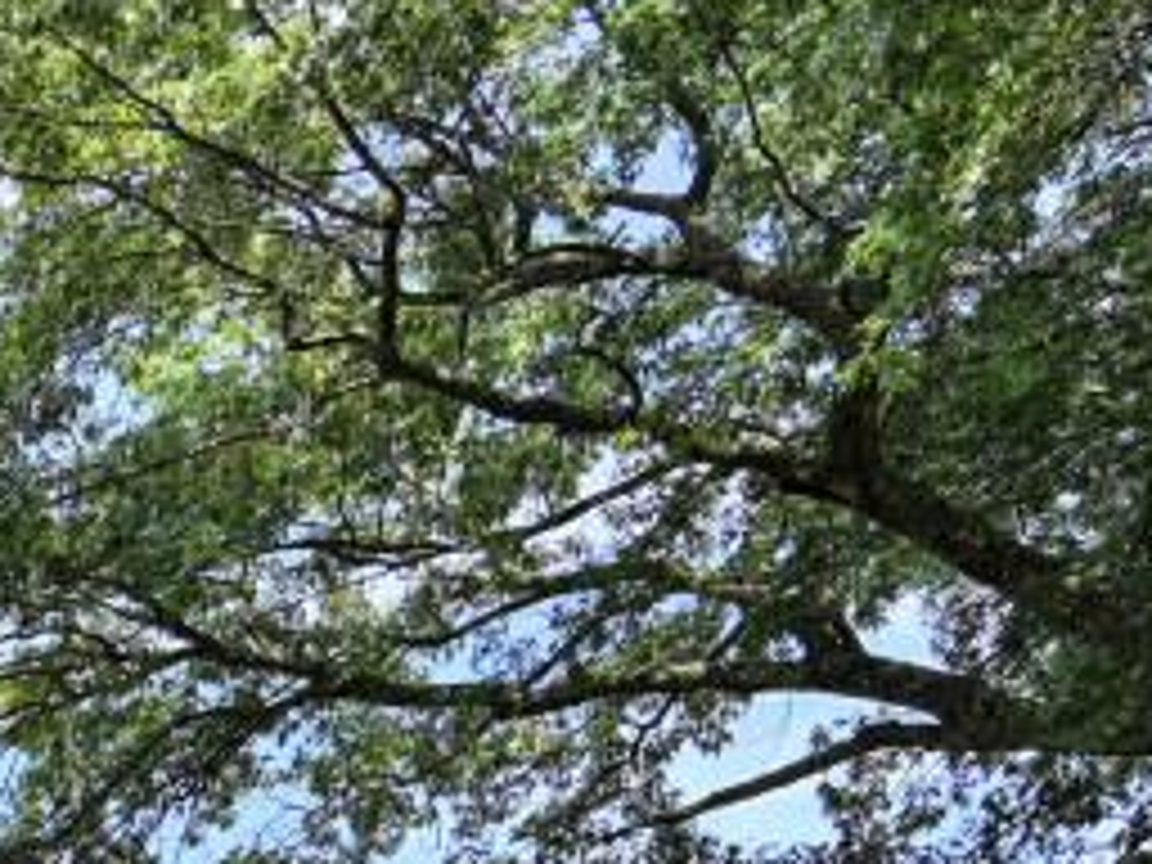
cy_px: 2138
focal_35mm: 79
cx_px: -1408
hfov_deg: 16.1
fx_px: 2629
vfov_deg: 13.3
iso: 125
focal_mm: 14
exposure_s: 1/250
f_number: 5.6
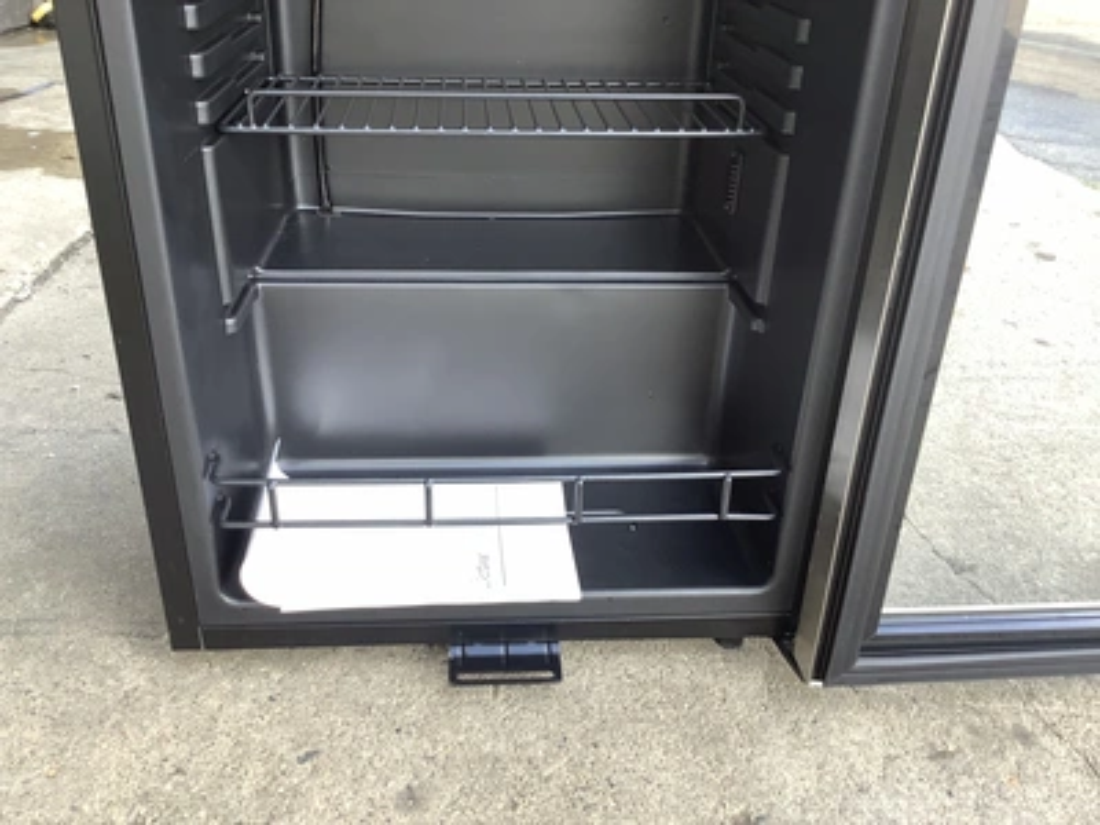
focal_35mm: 31
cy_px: 412
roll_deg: -0.9
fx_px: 985
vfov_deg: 45.4
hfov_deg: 58.4
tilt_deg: -30.0
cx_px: 550
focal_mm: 3.3
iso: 50
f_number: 2.4
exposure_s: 1/60
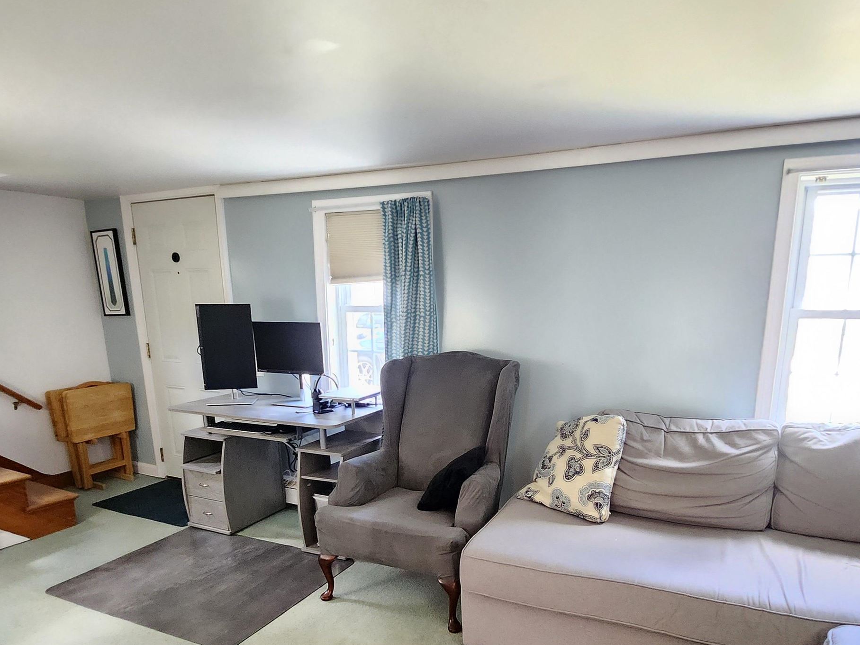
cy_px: 454
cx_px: 477
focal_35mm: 22
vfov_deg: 59.0
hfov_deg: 76.1
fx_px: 547
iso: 640
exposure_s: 1/30
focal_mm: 1.7
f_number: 2.2
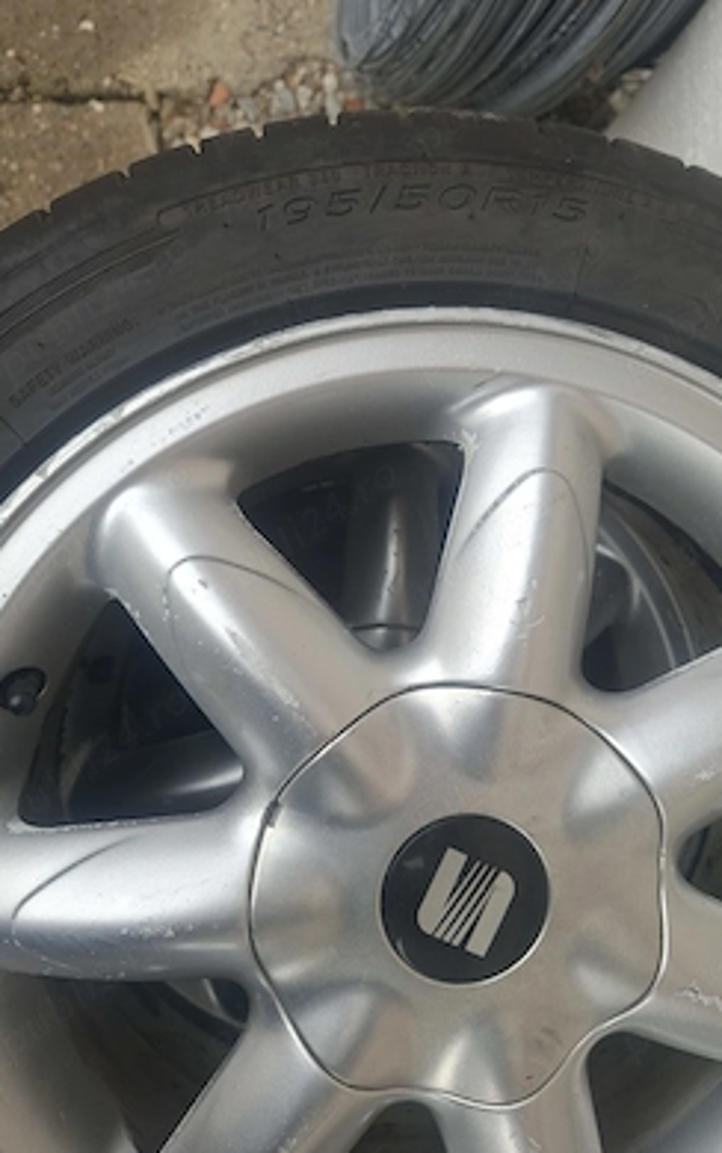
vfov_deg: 72.5
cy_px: 582
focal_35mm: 25
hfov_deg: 49.2
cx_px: 405
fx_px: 786
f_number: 1.8
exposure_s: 1/174
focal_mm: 5.54
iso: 50
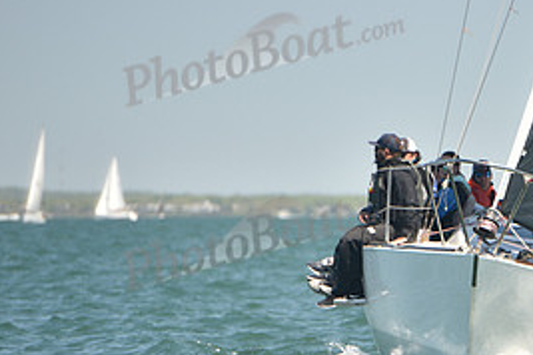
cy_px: 314
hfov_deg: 4.7
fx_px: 6440
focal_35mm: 435
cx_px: 509
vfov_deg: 3.2
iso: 250
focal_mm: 200
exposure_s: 1/800
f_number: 4
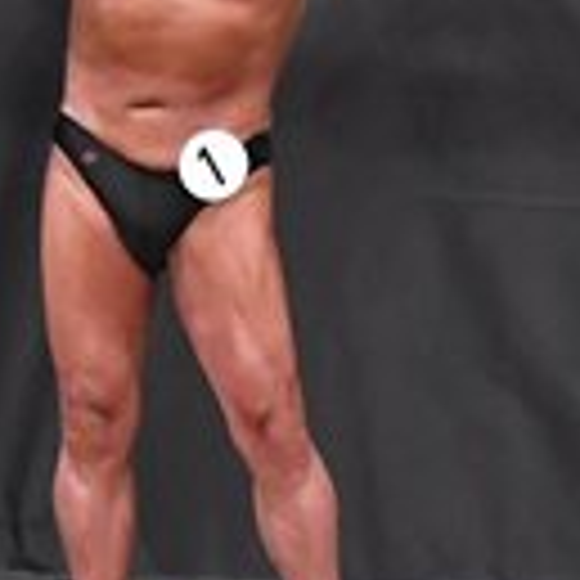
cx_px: 645
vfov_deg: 2.5
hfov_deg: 2.5
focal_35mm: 691
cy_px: 76
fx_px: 13099
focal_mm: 90
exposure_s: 1/400
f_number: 5.6
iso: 5000
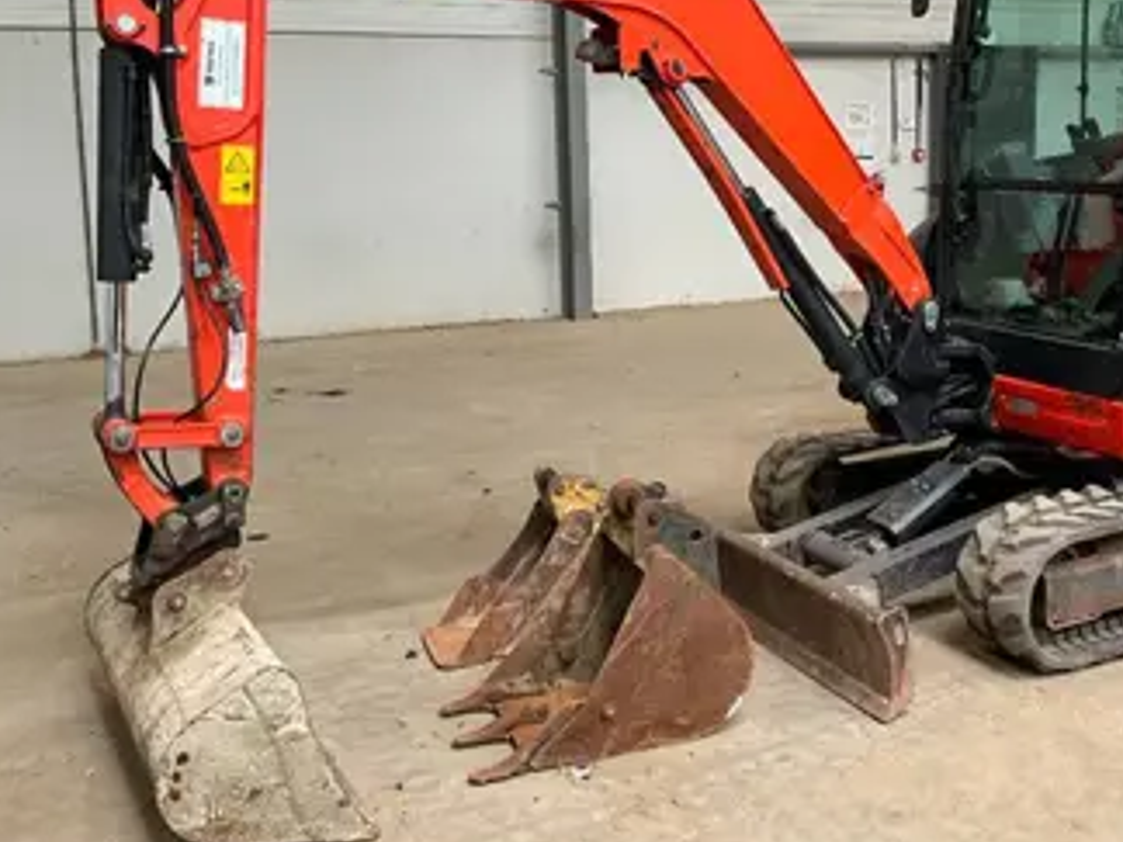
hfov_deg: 43.1
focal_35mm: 43
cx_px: 769
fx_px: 1395
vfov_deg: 33.4
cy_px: 295
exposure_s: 1/62
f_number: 1.8
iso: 64
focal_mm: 3
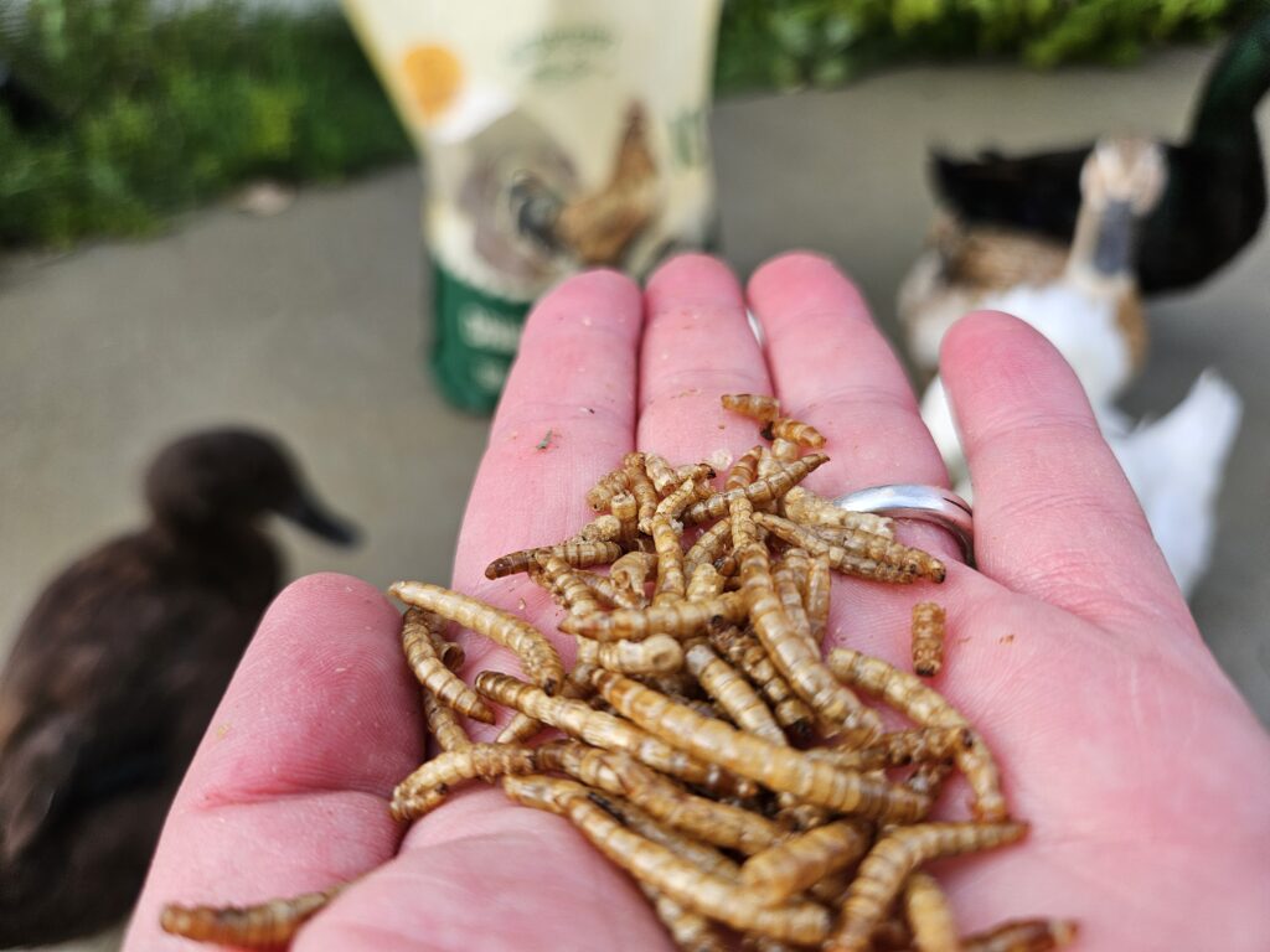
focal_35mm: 23
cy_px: 476
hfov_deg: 73.9
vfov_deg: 58.9
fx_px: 844
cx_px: 635
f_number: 1.8
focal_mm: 5.4
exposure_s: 1/147
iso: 25
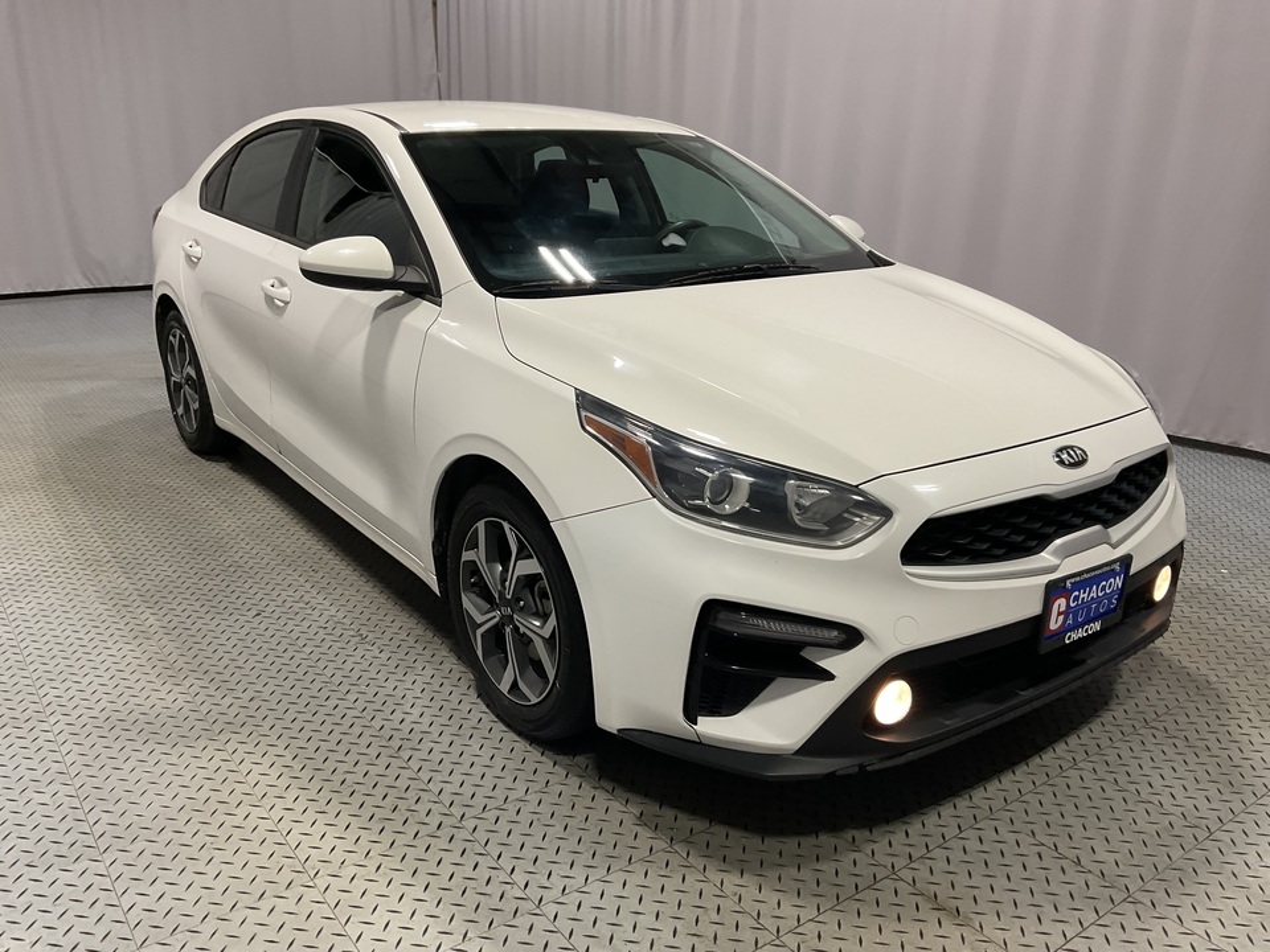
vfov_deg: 48.2
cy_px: 476
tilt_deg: -18.5
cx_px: 635
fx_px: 1064
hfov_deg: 61.7
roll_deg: -1.8
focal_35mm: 29
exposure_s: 1/120
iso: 50
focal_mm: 3
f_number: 1.8
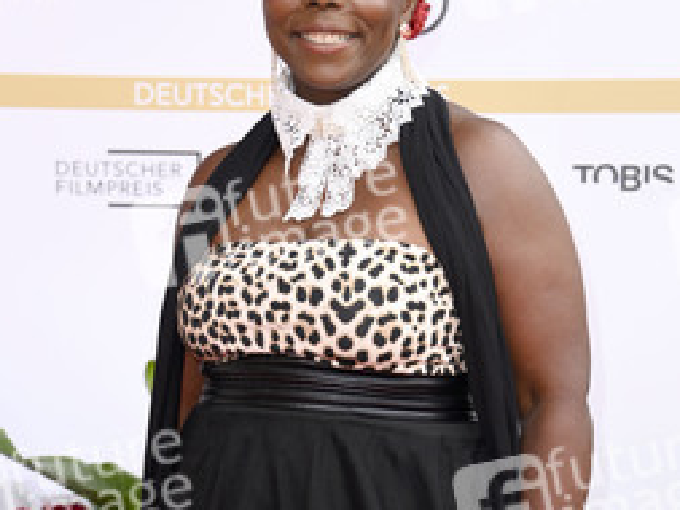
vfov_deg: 8.7
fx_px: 3341
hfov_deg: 11.6
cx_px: 347
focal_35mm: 170
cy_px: 360
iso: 640
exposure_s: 1/250
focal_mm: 112
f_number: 5.6
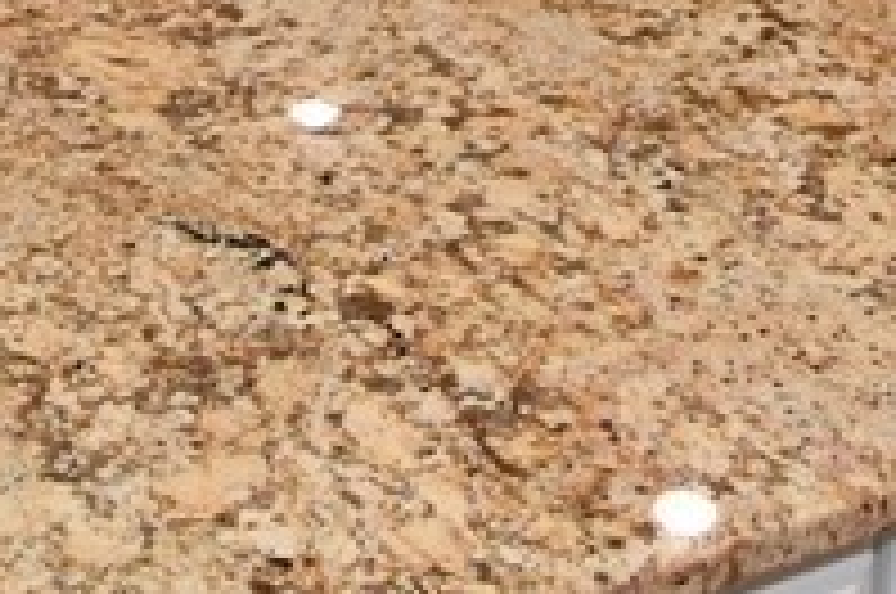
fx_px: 2038
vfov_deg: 13.9
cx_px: 392
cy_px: -608
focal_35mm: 82
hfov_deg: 24.8
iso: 1250
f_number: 8
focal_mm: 10
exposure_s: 1/250
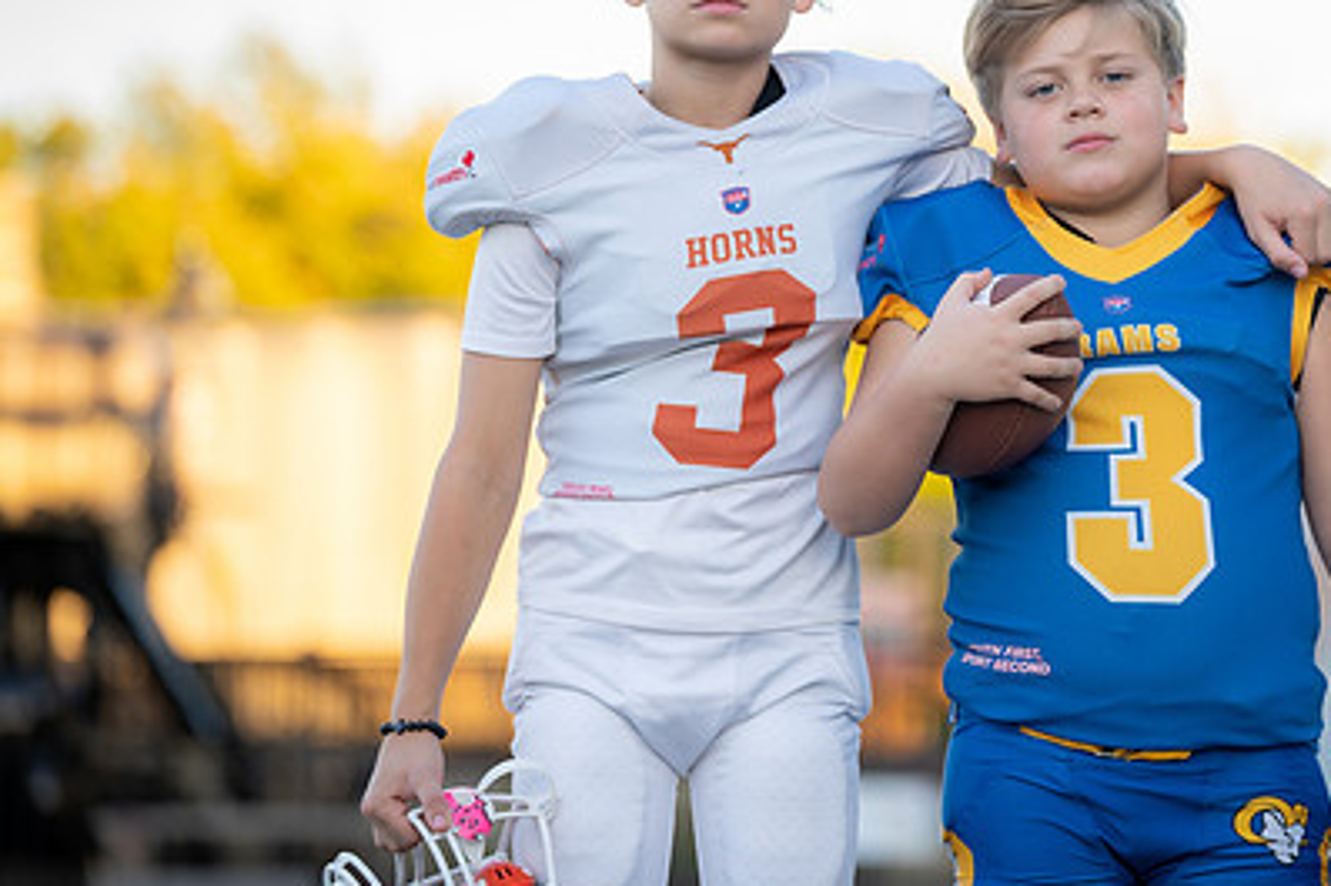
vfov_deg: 7.5
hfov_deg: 11.2
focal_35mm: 184
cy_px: 373
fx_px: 6800
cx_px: 943
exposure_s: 1/320
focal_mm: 123
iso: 250
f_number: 2.8
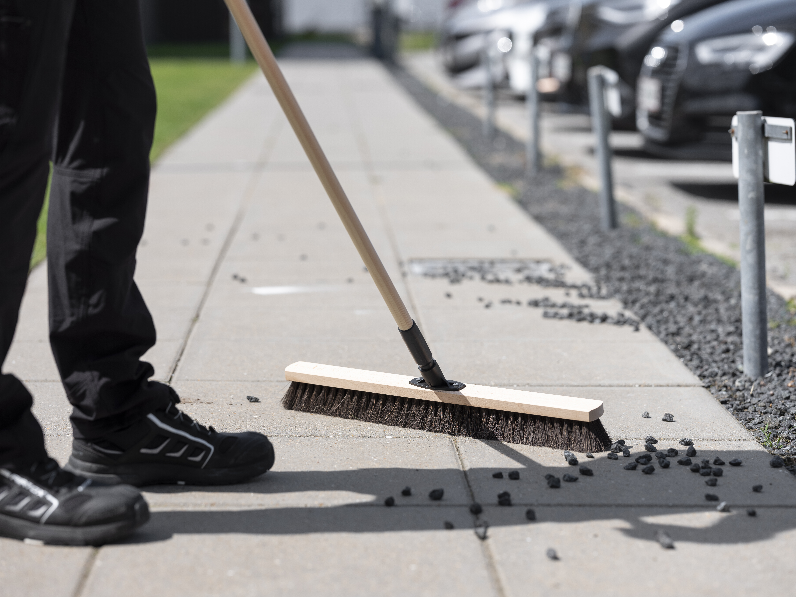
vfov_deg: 17.0
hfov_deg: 22.5
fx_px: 2001
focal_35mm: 87
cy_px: 298
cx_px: 398
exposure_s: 1/1000
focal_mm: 110
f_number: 3.6
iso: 100
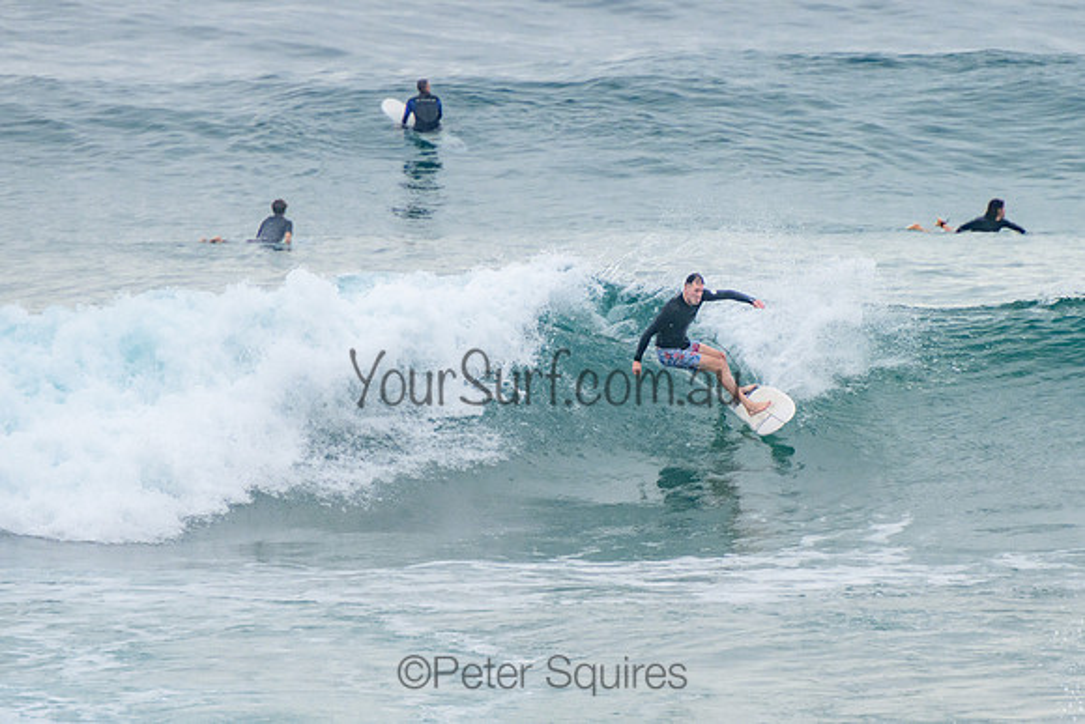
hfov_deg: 3.8
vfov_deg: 2.5
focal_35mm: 549
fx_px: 16562
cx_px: 745
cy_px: 333
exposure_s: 1/1250
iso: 500
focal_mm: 400
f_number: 5.6
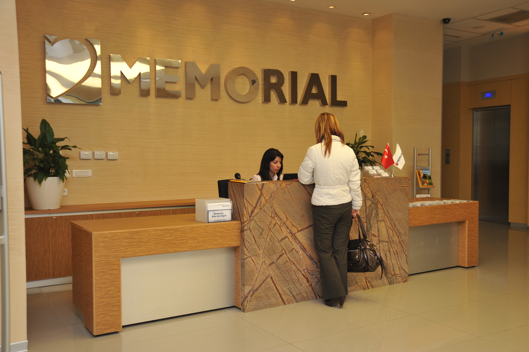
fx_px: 514
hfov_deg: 54.5
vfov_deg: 37.8
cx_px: 264
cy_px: 176
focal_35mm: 35
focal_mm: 35
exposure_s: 1/60
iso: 400
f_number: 5.6
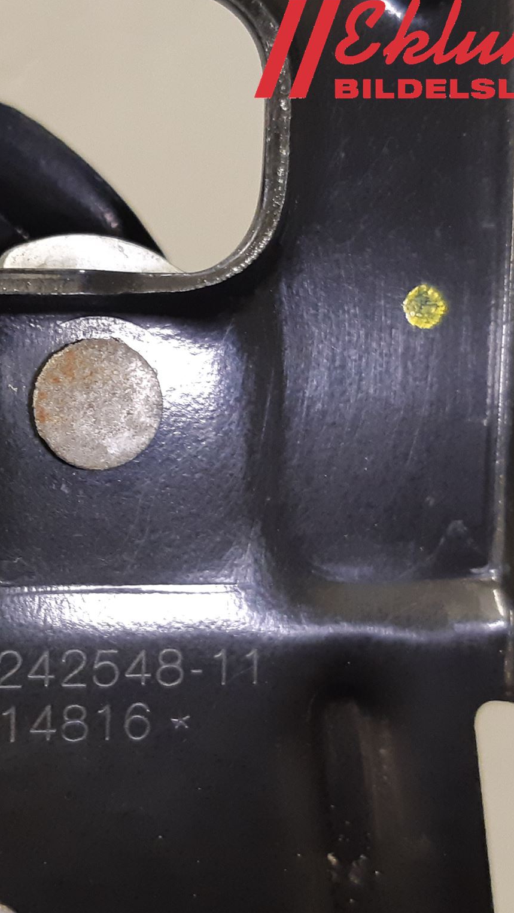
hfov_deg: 29.3
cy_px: 456
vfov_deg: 52.8
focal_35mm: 38
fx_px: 921
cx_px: 9
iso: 250
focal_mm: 3.93
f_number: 1.7
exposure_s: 1/50
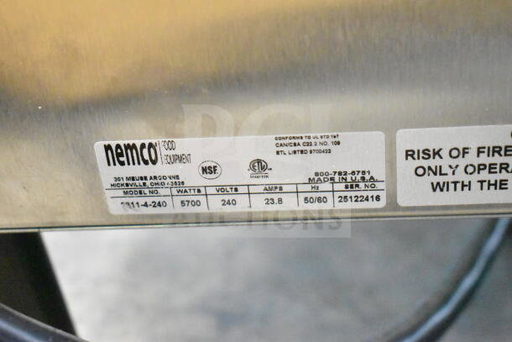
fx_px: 853
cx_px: 256
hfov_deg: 33.4
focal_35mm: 60
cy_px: 171
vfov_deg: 22.6
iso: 25600
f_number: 4.8
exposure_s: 1/30
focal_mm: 40
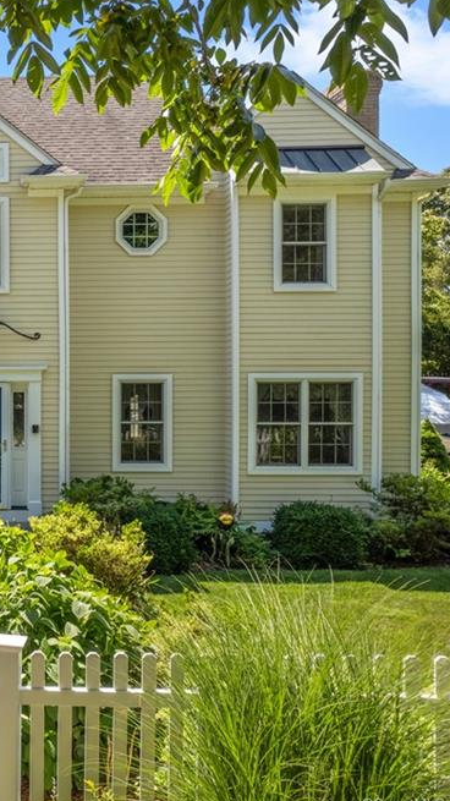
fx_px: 764
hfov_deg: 28.3
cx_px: -98
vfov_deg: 55.3
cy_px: 399
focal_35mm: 36
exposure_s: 1/1600
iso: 100
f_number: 2.8
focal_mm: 8.38
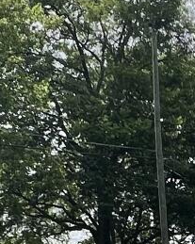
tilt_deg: -6.2
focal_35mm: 98
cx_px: 253
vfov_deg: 17.6
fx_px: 707
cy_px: 361
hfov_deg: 15.0
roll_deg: +0.1
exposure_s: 1/847
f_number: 1.8
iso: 32
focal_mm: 1.57
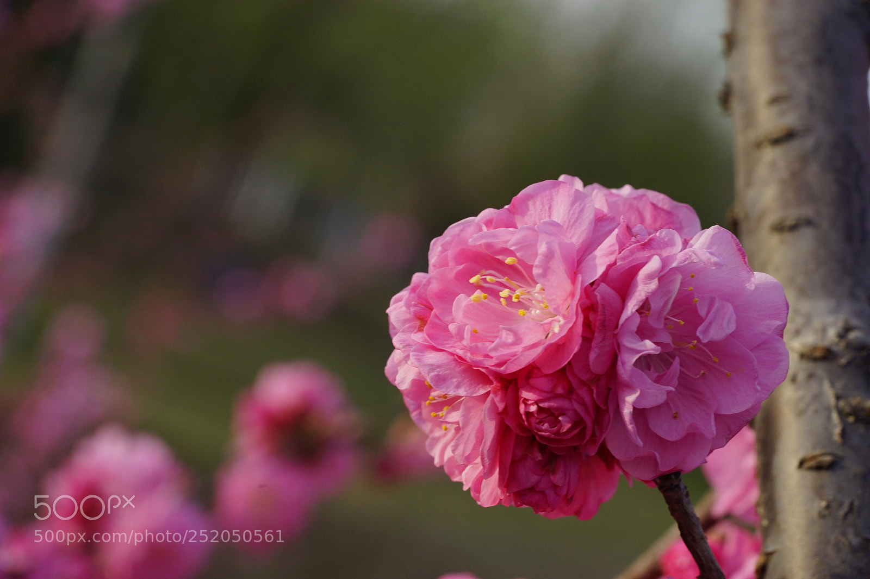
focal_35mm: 90
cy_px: 290
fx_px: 2174
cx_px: 435
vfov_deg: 15.2
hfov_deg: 22.6
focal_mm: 90
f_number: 13
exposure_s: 1/80
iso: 320
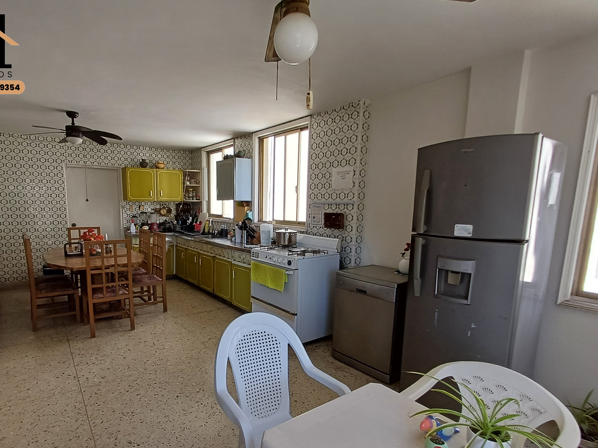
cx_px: 253
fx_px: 345
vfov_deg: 65.7
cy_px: 254
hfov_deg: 81.2
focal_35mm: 20
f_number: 2.2
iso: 64
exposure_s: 1/120
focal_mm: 1.64
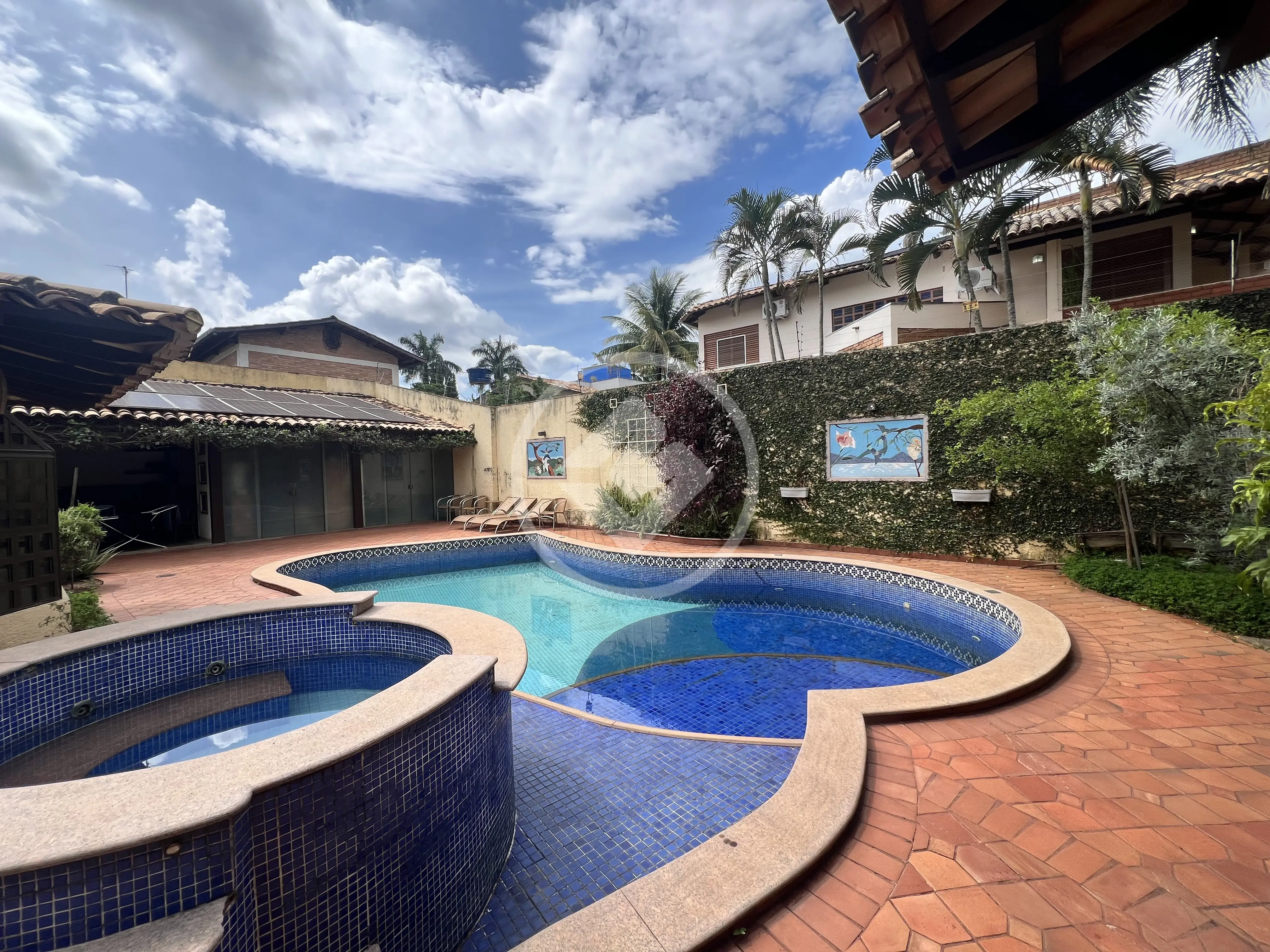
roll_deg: +1.2
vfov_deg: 89.9
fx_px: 477
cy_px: 476
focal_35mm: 13
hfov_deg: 106.2
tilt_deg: -1.2
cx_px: 635
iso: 32
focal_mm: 1.57
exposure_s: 1/1004
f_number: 1.8
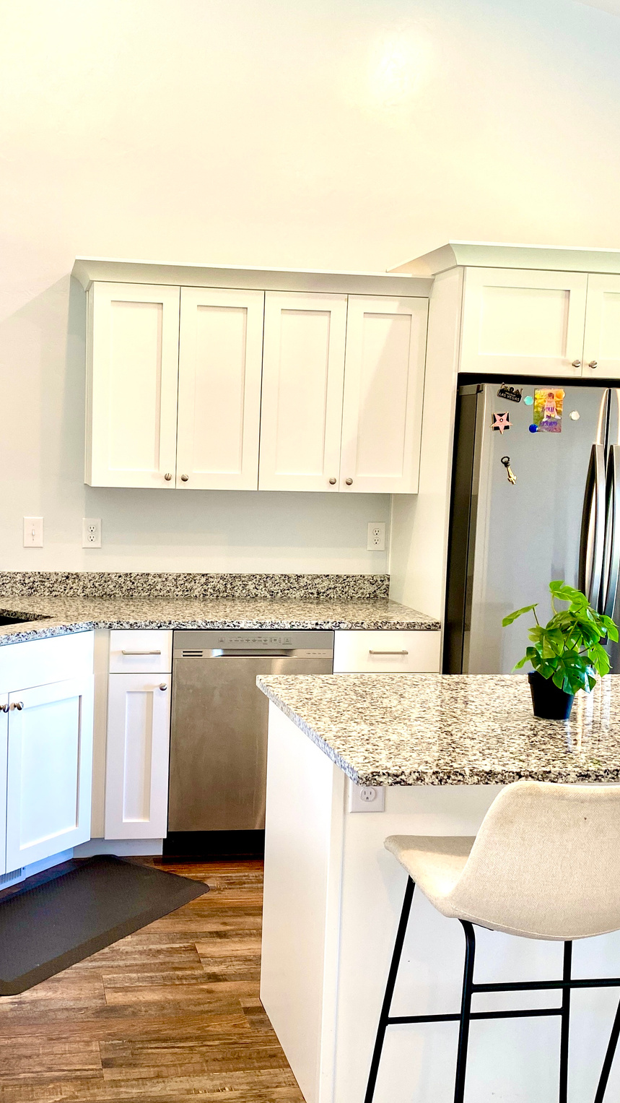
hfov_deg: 31.0
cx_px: 208
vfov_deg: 52.8
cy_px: 549
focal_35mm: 38
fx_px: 1111
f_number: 1.8
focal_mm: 4.25
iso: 64
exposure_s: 1/60
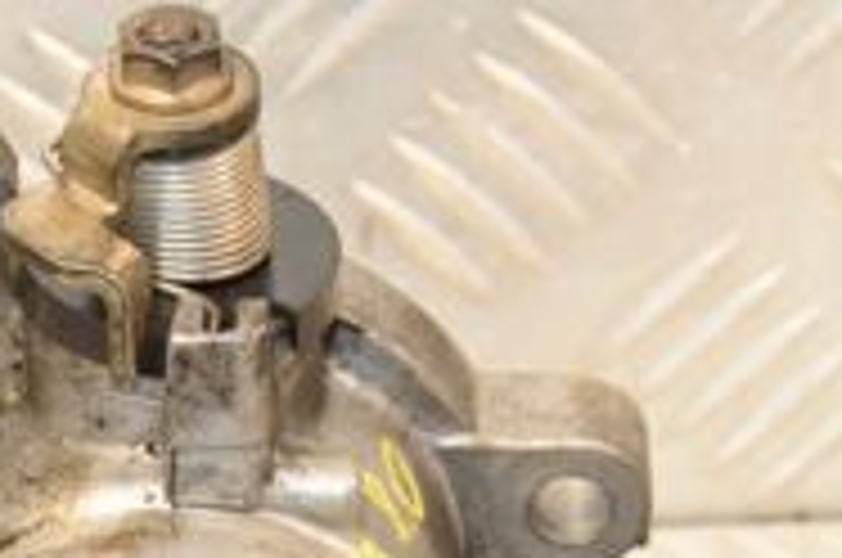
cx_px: 207
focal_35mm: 247
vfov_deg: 5.5
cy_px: 814
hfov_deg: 8.3
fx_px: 5767
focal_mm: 48
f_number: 7.1
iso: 1600
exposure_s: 1/200
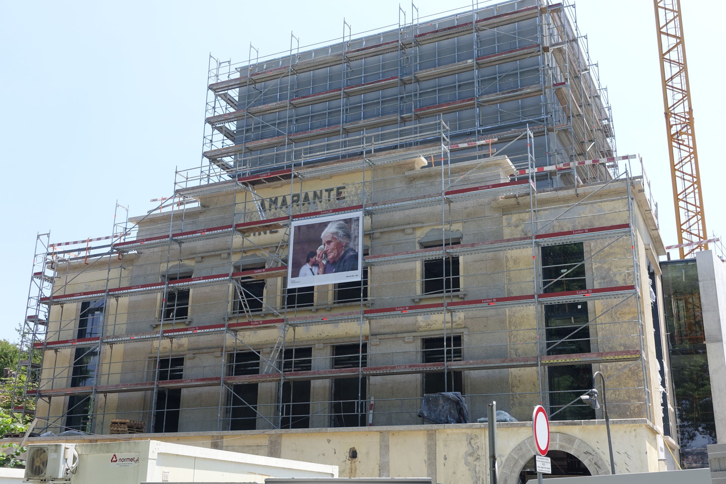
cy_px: 242
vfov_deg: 33.4
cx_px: 363
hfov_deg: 48.5
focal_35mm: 40
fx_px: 807
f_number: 5.6
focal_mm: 14.5
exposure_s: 1/200
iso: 125
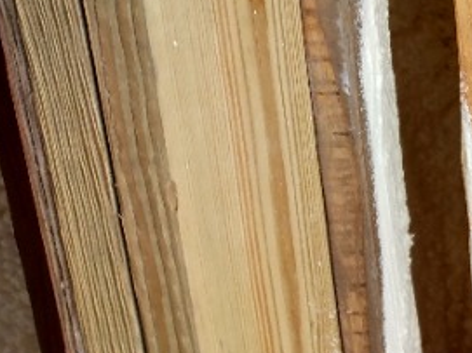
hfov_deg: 21.8
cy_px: 226
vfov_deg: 21.5
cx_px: 777
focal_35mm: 68
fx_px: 927
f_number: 2
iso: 100
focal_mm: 3.54
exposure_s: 1/121
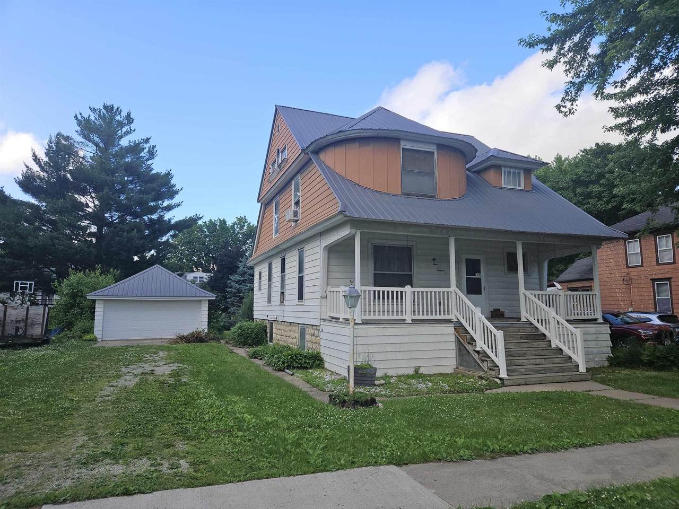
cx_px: 340
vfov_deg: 58.9
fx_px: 451
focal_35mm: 23
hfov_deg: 73.9
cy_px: 254
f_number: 1.8
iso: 25
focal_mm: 5.4
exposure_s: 1/548
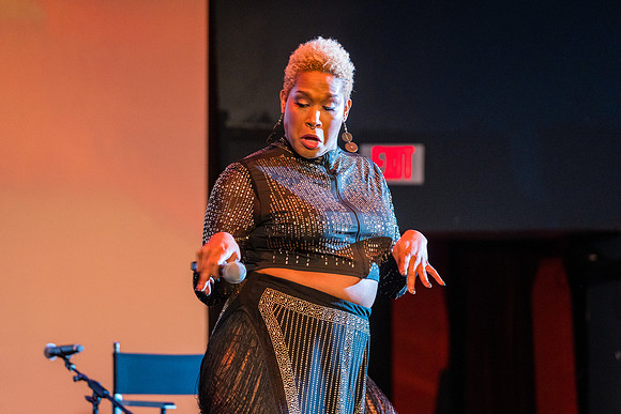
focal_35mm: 180
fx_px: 3113
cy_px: 200
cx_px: 309
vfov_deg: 7.6
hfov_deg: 11.4
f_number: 4
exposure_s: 1/250
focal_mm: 165
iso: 3200
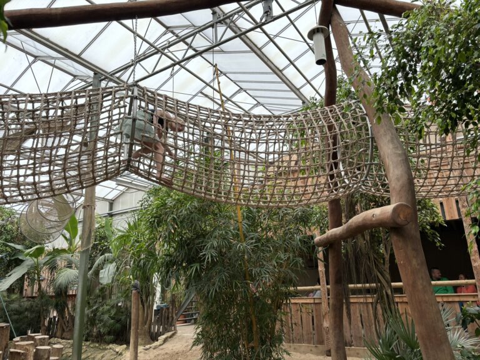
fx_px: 361
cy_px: 180
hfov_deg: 67.3
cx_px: 240
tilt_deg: +15.5
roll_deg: +2.5
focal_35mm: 26
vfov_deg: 53.1
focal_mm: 5.96
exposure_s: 1/618
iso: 50
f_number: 1.6
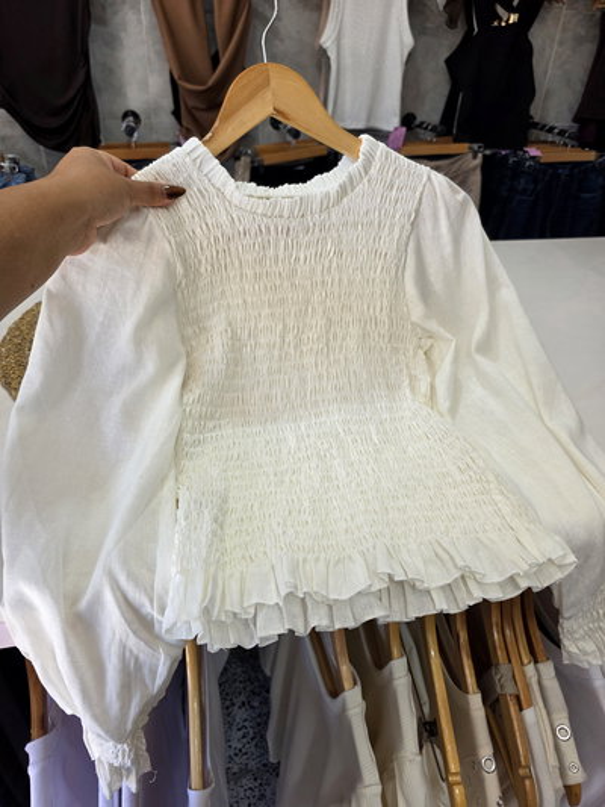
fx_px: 536
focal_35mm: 23
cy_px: 404
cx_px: 302
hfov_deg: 58.9
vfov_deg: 73.9
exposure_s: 1/101
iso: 40
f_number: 1.7
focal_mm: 6.3
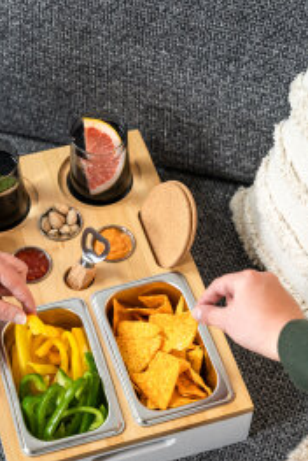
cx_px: 78
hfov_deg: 16.4
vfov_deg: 24.3
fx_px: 1063
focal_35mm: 83
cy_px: 305
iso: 1000
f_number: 3.5
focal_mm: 54.7
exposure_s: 1/100
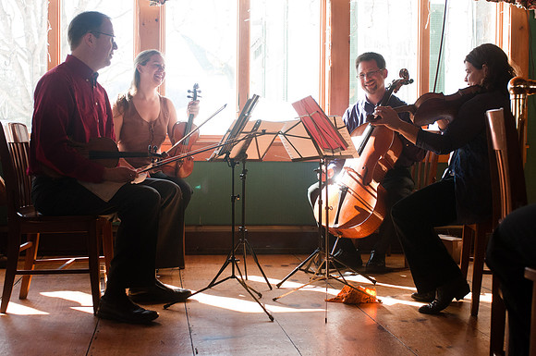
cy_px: 178
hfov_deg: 38.9
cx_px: 268
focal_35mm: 51
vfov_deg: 26.4
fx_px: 758
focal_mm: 34
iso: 640
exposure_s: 1/250
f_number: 4.5
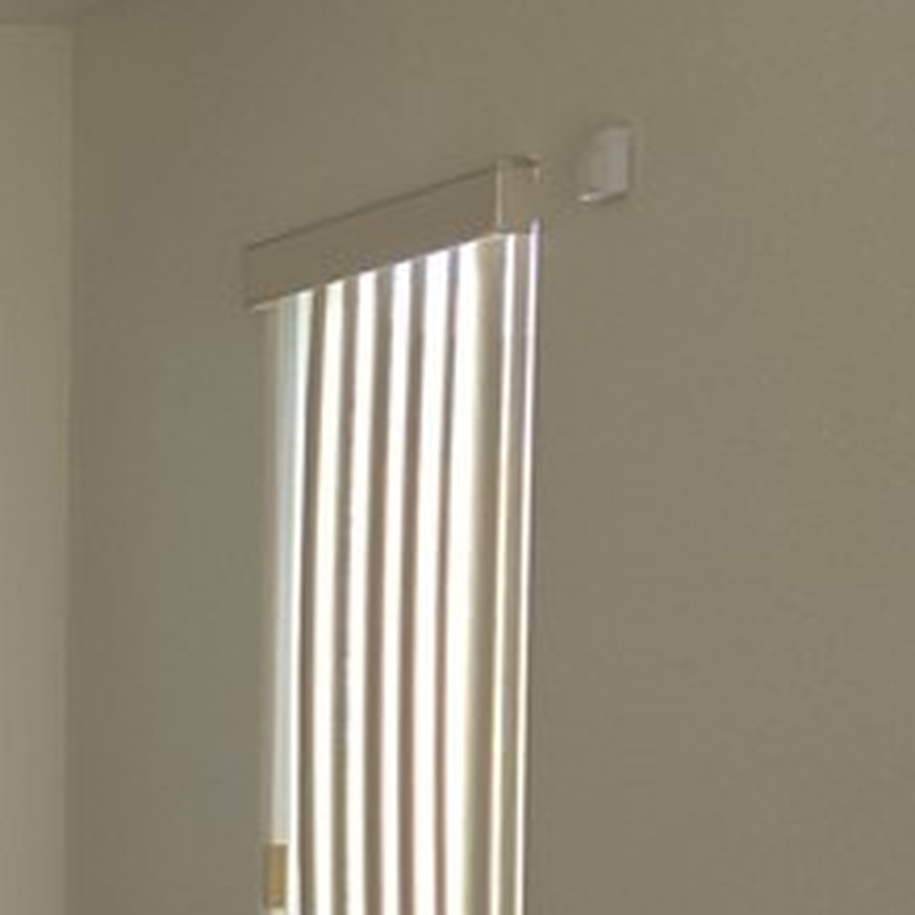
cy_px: 1019
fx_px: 2841
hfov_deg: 15.1
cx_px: -882
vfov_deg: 17.6
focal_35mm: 95
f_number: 1.8
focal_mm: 5.4
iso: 25
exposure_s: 1/168
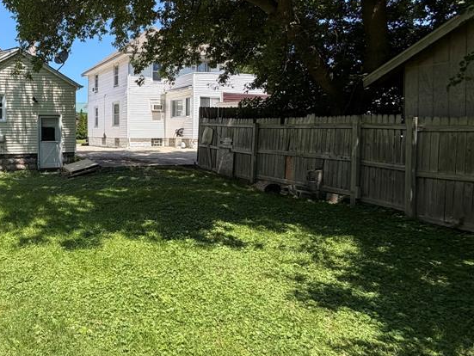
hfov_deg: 57.7
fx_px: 356
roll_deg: +0.9
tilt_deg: +0.1
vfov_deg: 52.8
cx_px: 47
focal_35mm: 26
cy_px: 143
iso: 40
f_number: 2.2
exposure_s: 1/726
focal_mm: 2.22
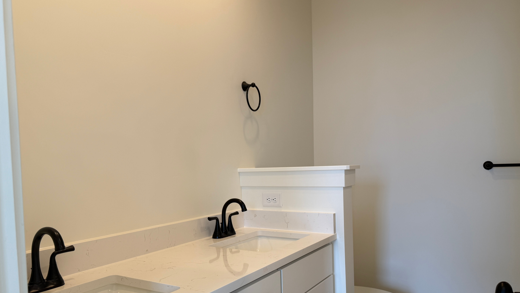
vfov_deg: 42.5
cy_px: 186
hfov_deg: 69.9
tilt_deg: -1.2
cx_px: 257
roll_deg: +2.6
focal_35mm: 27
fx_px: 372
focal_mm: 6.76
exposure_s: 1/120
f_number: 1.78
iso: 64
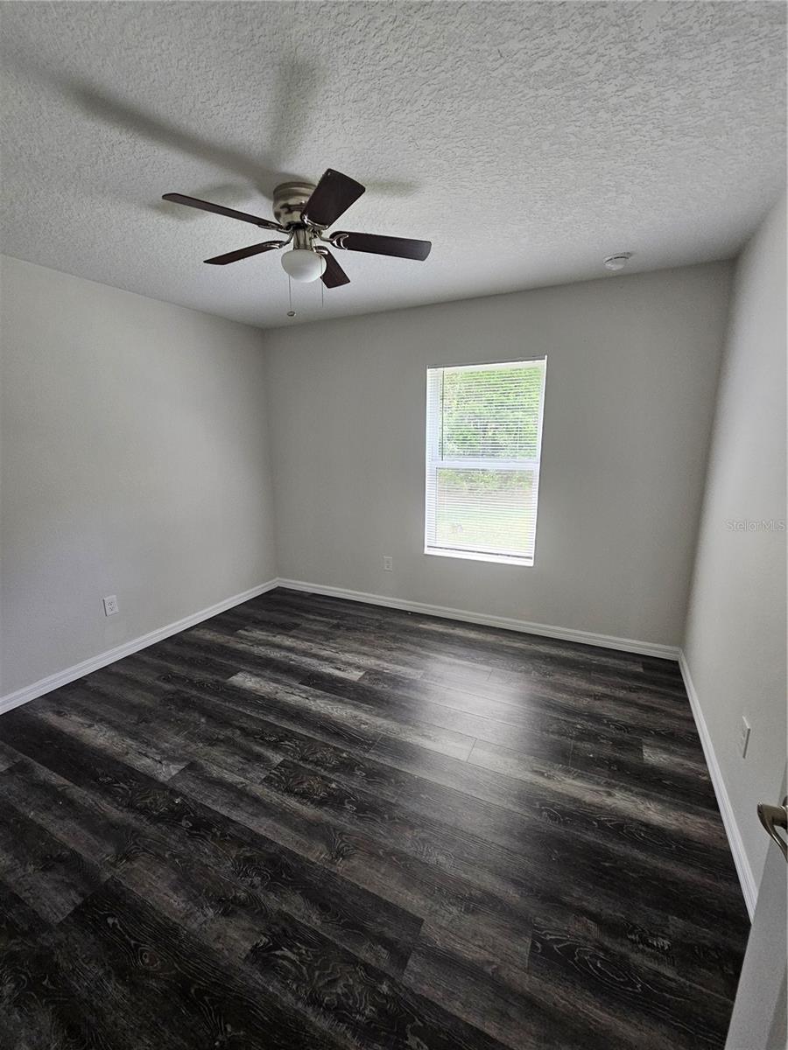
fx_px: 395
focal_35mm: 13
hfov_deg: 89.9
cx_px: 394
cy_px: 525
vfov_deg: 106.2
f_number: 2.2
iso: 320
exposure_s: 1/52
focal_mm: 2.2
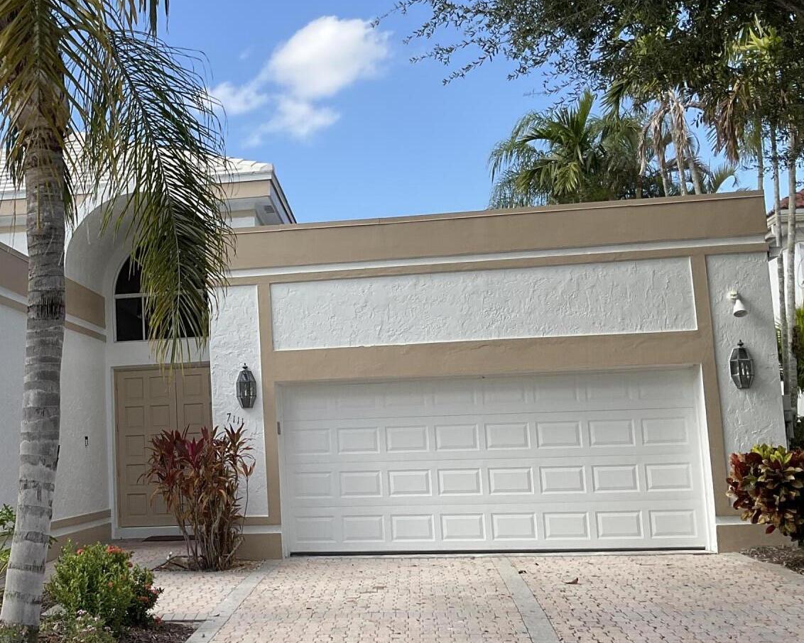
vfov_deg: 30.3
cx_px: 176
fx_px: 1190
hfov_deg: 36.2
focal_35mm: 50
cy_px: 306
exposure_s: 1/1055
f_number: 1.8
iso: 16
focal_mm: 3
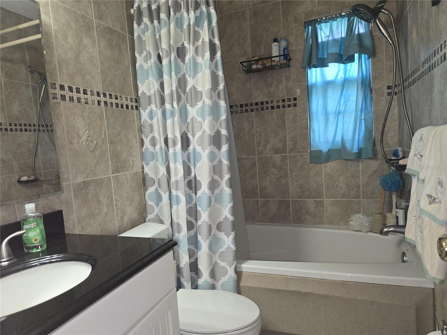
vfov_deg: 58.9
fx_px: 297
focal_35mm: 23
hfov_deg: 73.9
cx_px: 224
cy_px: 168
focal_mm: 6.3
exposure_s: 1/60
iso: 125
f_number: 1.7
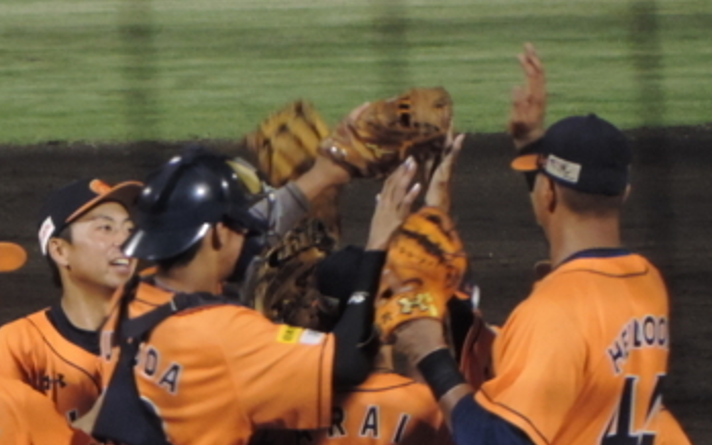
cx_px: 67
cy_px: 608
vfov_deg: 1.1
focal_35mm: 1214
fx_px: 23553
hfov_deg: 1.7
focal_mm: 89.1
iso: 500
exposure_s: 1/60
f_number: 4.9
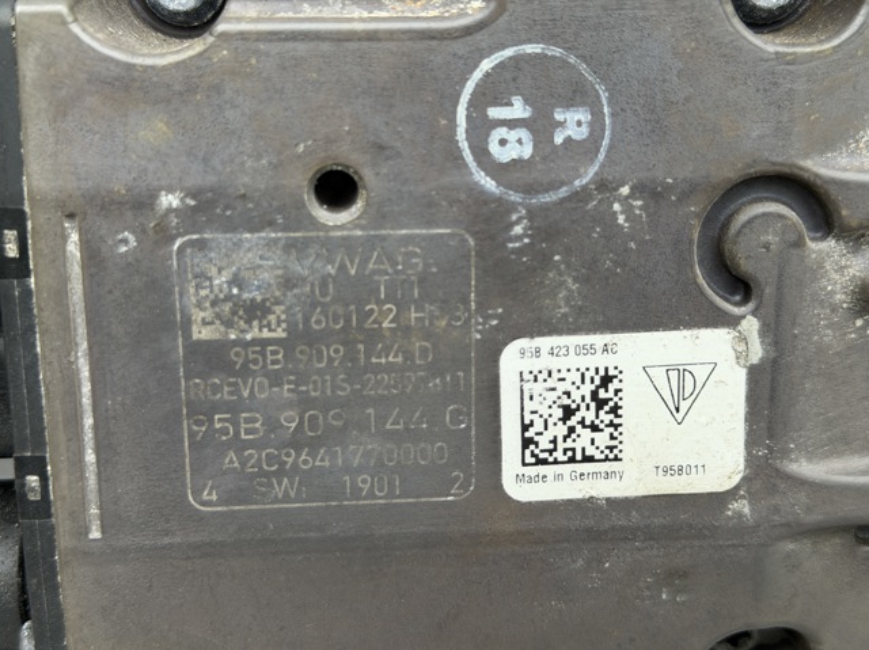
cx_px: 434
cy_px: 325
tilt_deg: -16.2
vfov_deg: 30.2
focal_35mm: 48
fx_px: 1204
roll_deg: -0.1
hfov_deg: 39.7
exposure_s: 1/371
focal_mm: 6.76
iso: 64
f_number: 1.78
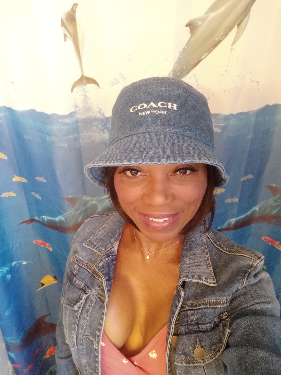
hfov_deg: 49.7
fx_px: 303
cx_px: 140
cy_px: 188
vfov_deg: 63.4
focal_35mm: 28
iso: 700
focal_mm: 3.55
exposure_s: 1/20
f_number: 2
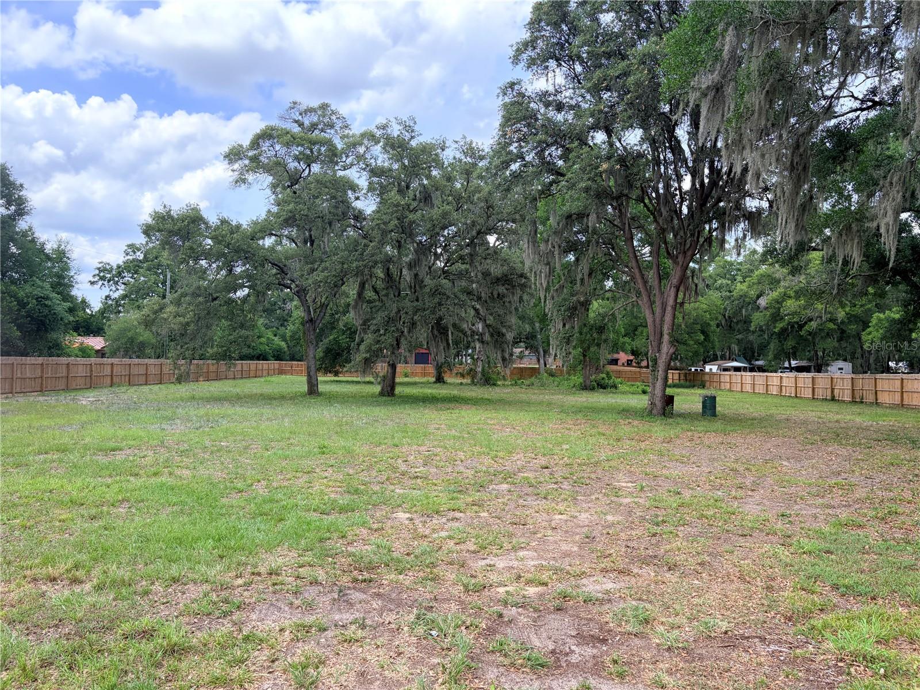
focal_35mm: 26
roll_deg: -0.6
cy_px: 345
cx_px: 460
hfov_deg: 67.3
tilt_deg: +2.4
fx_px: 691
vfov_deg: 53.1
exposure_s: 1/1135
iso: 64
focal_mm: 5.96
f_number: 1.6
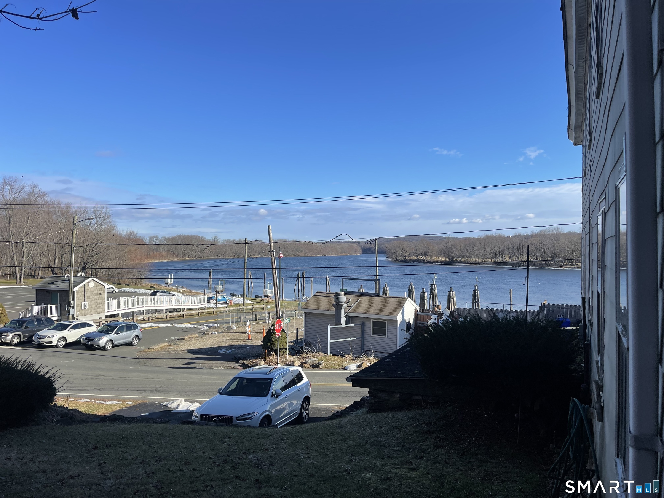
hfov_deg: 69.4
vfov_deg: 54.9
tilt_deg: -0.3
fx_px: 480
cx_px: 332
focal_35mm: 25
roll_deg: -1.4
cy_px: 249
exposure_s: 1/3086
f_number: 1.6
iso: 32
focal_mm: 5.1
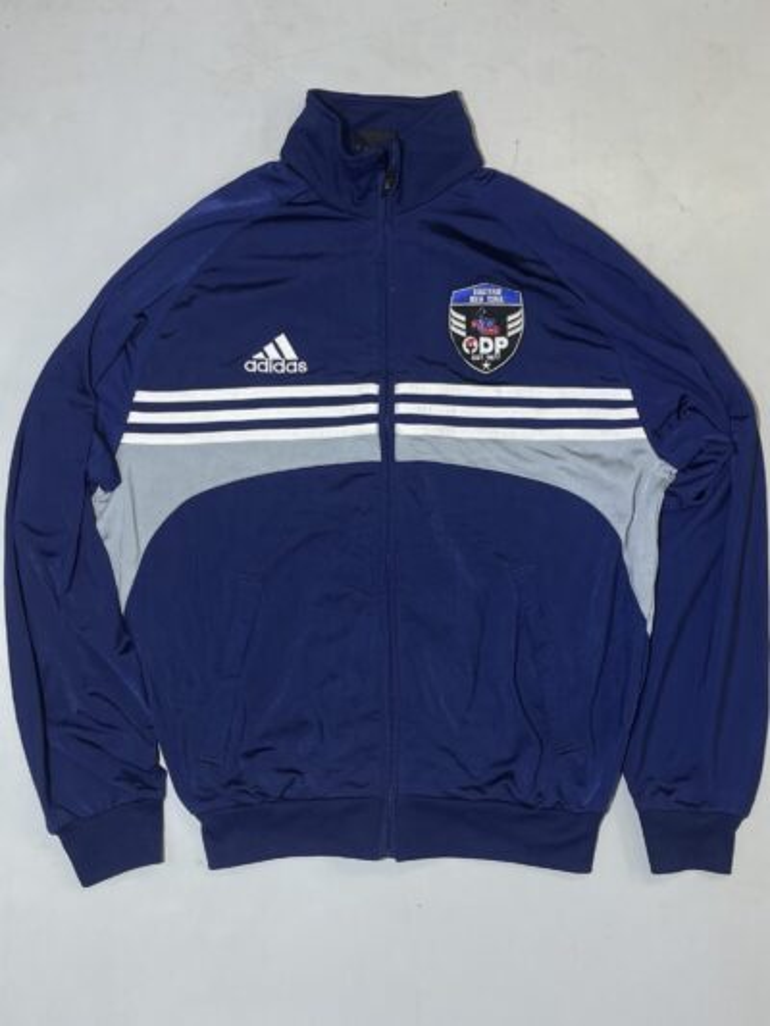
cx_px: 385
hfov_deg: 53.1
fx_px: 771
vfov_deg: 67.3
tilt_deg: -88.4
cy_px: 513
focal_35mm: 26
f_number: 1.6
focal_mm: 4.2
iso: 40
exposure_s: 1/100
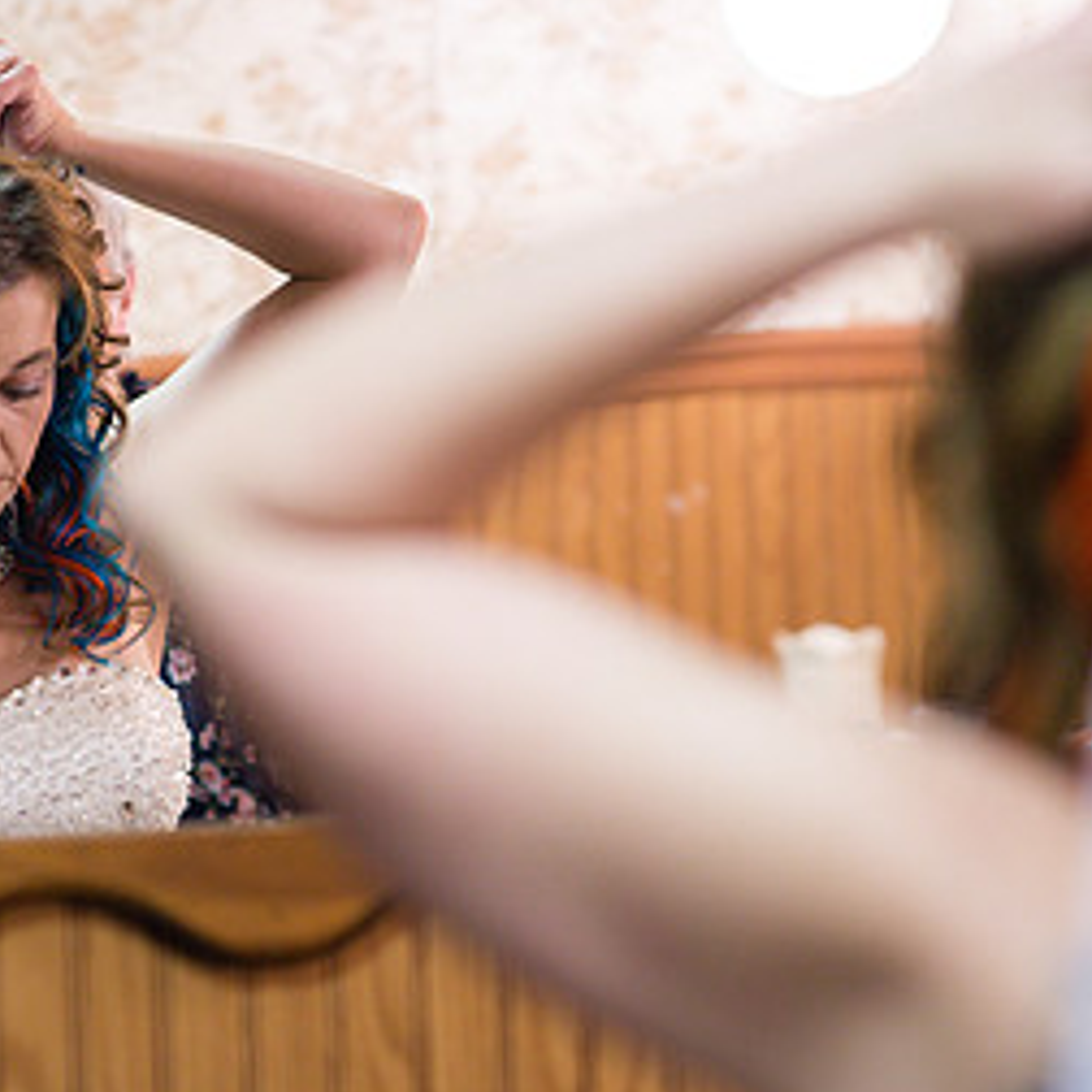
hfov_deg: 10.5
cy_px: 410
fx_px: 5925
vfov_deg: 10.5
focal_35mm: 166
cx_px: 477
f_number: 2.5
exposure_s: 1/125
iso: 1000
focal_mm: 85
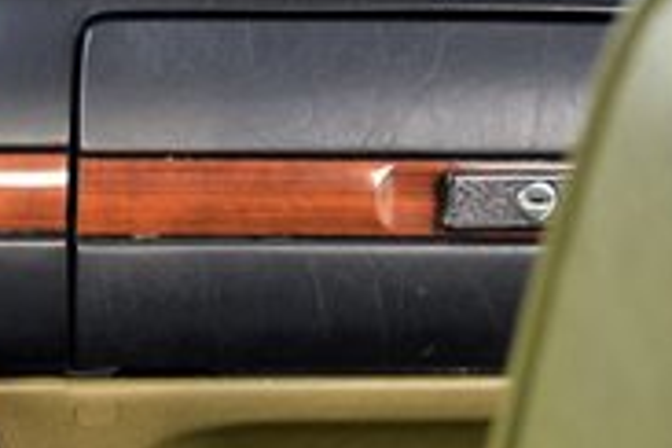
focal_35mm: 126
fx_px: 2352
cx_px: -336
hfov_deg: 15.1
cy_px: 749
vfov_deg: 10.4
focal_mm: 24
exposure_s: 1/40
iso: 320
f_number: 5.6
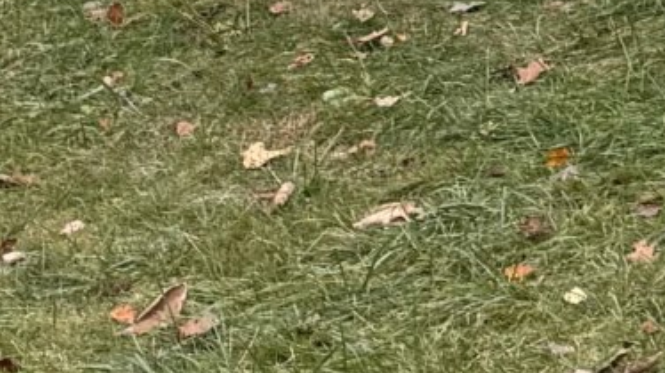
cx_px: 1307
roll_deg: -1.0
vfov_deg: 5.7
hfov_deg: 11.0
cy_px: -1188
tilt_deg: +7.9
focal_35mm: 179
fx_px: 3155
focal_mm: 6.76
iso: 125
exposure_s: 1/235
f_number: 1.78
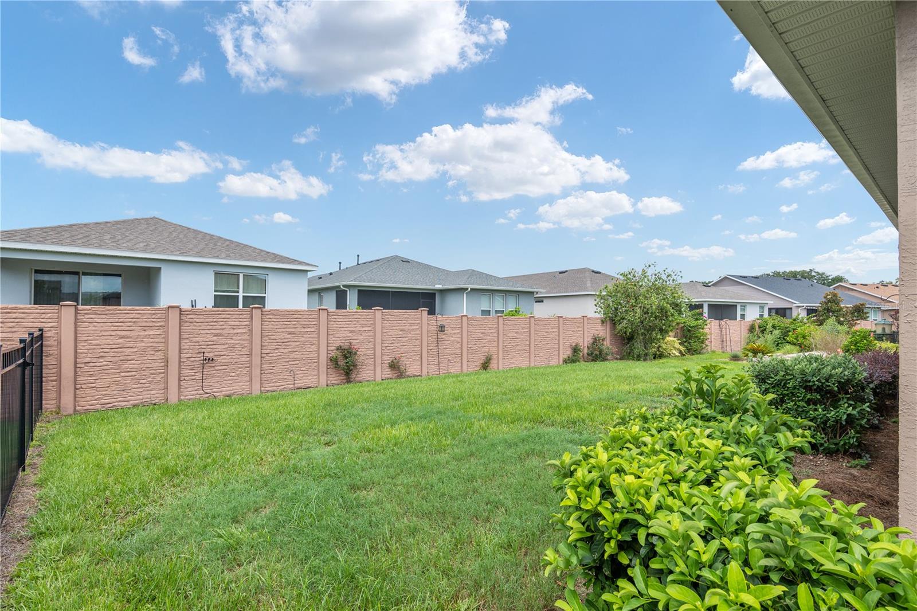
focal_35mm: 16
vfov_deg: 73.7
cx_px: 458
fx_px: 407
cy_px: 306
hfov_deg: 96.7
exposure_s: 1/320
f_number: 7.1
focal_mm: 16
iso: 320
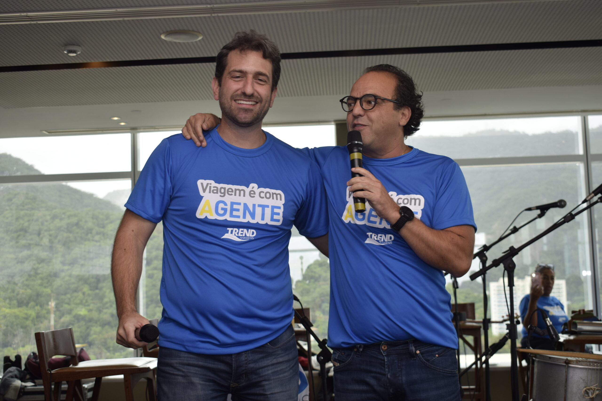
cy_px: 200
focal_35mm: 54
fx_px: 903
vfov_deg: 25.1
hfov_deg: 36.9
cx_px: 301
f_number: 5.6
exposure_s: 1/125
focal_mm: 36
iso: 140
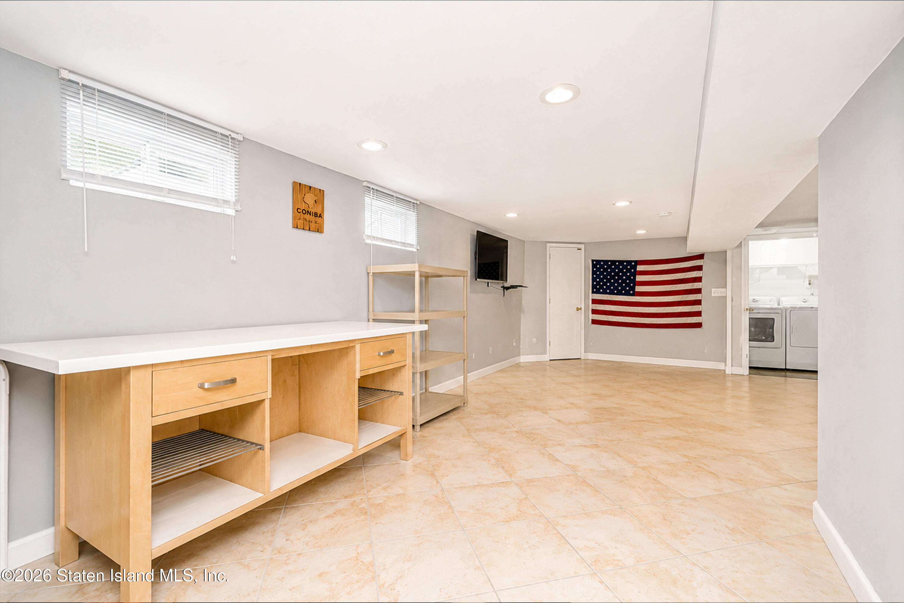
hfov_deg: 96.7
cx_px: 452
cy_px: 302
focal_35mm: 16
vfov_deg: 73.7
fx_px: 402
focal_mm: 16
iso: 64
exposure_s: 1/8
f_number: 4
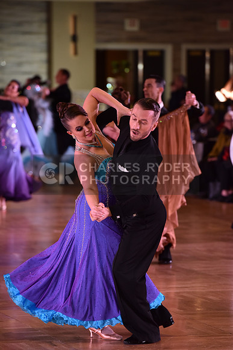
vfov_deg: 10.3
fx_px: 1940
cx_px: 116
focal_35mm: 200
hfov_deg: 6.9
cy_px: 175
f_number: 3.5
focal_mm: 200
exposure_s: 1/250
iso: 1250
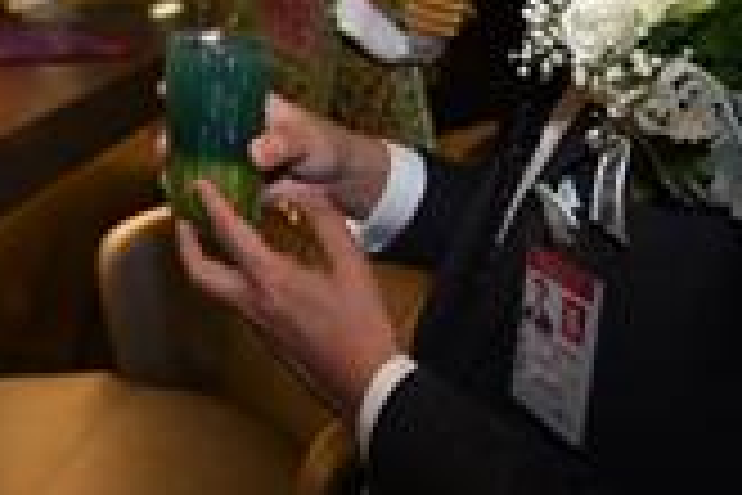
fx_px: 1051
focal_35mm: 51
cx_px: -31
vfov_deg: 23.5
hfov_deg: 34.6
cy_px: -144
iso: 200
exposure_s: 1/125
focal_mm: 14
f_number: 2.8
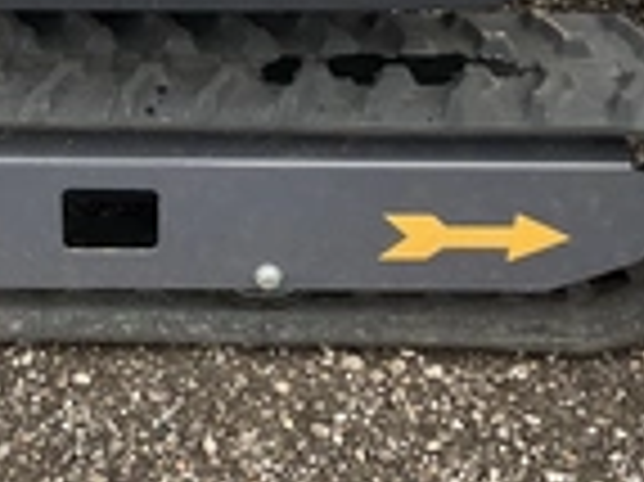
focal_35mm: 81
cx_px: 149
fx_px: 1506
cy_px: 117
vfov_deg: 18.1
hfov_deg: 23.8
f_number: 1.8
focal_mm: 3
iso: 20
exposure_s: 1/122
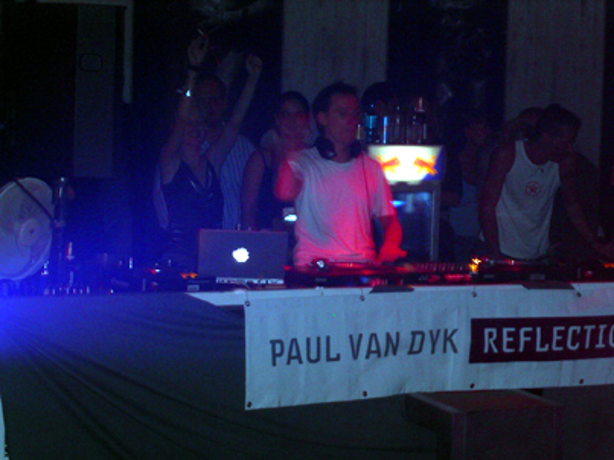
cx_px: 307
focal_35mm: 114
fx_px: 2021
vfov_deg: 13.0
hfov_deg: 17.3
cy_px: 230
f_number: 4.7
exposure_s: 1/1.6
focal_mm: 23.4
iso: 200
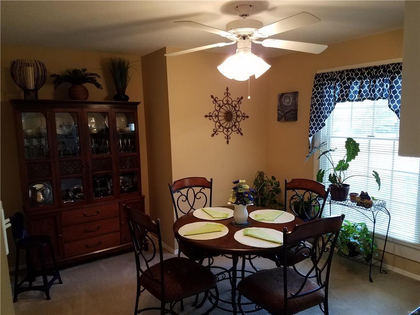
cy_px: 158
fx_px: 315
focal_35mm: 26
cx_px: 210
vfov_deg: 53.1
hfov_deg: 67.3
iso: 160
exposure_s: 1/60
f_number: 1.7
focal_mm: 4.2
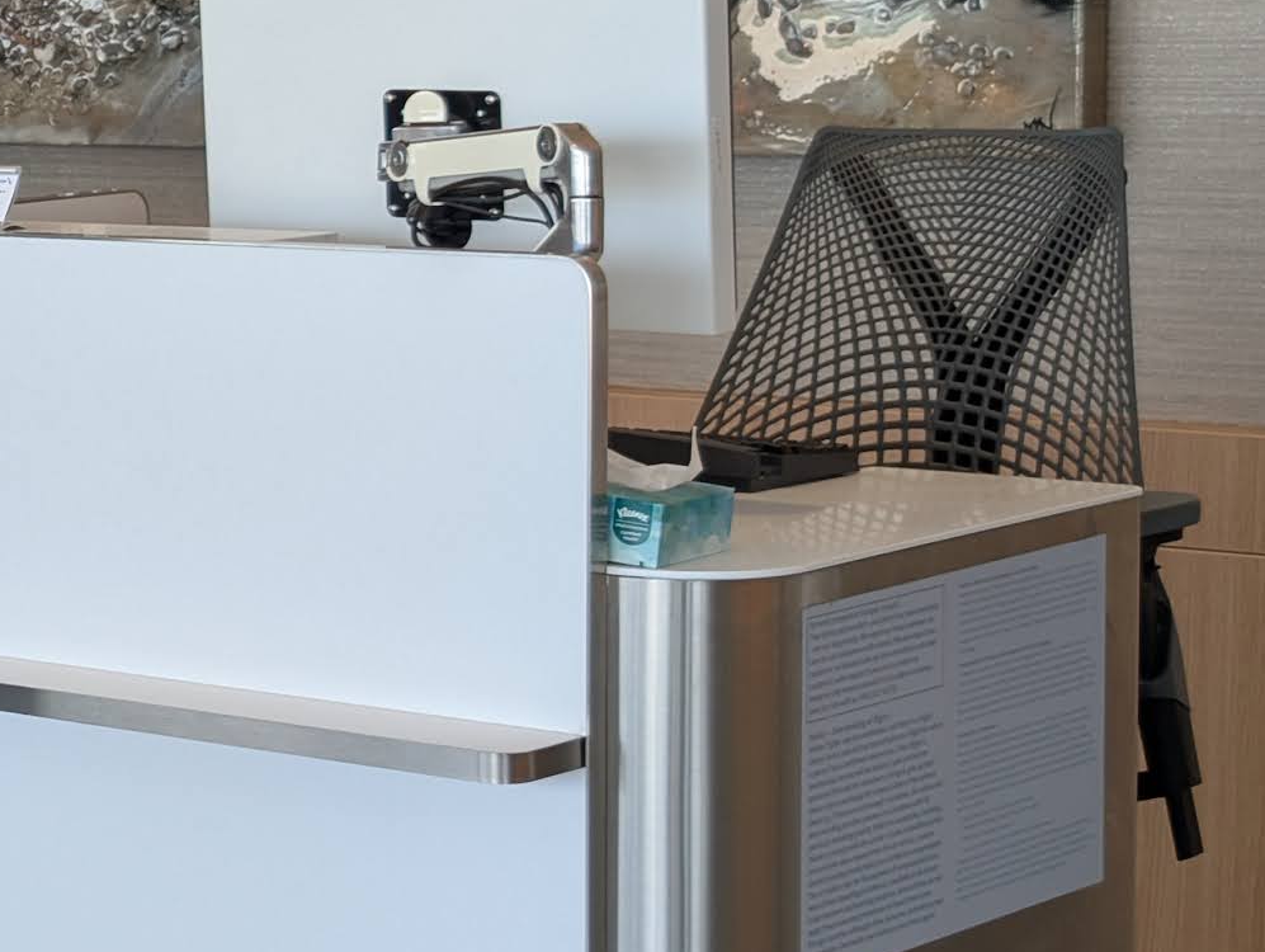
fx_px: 4061
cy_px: 327
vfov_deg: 13.3
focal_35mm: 111
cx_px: -1055
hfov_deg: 15.2
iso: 38
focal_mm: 6.9
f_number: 1.68
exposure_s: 1/94.2
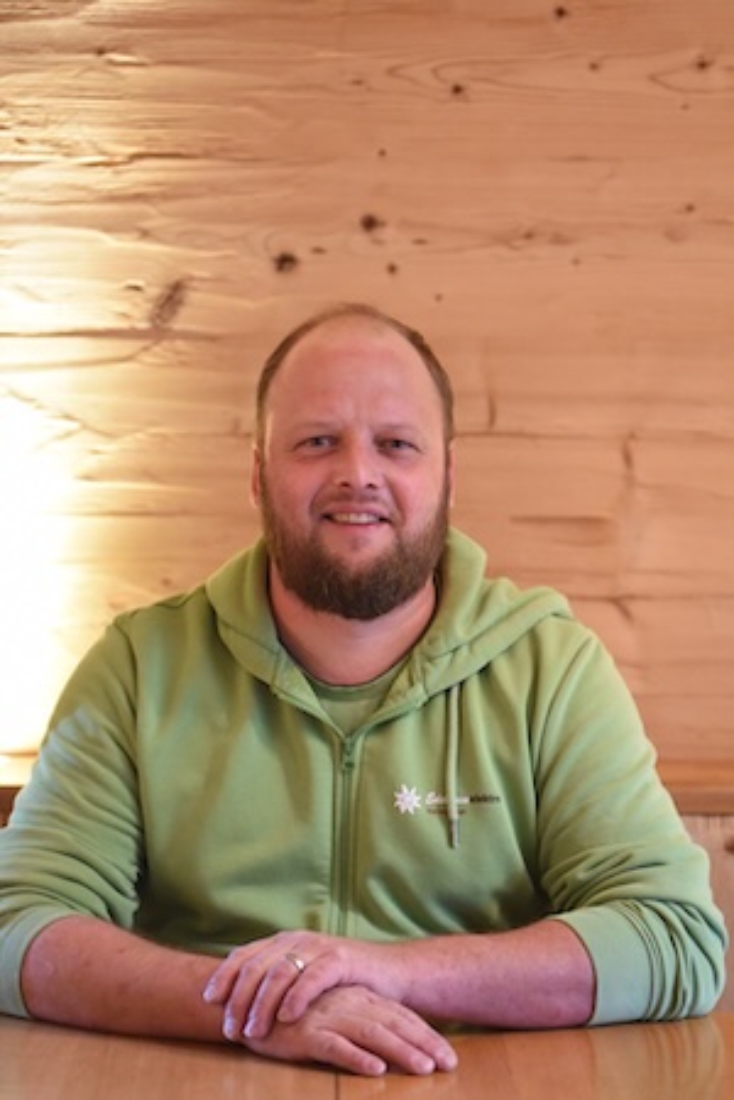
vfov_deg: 19.5
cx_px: 367
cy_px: 550
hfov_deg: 13.0
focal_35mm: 105
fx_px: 3211
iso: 8000
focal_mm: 105
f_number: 4
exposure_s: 1/125
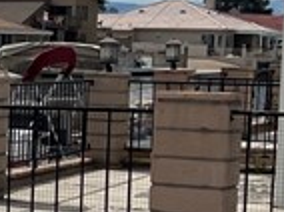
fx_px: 1540
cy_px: 118
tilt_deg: -5.7
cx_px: -362
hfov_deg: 9.5
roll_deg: -1.2
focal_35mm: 188
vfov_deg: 7.9
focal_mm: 5.7
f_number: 1.5
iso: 50
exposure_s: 1/11364
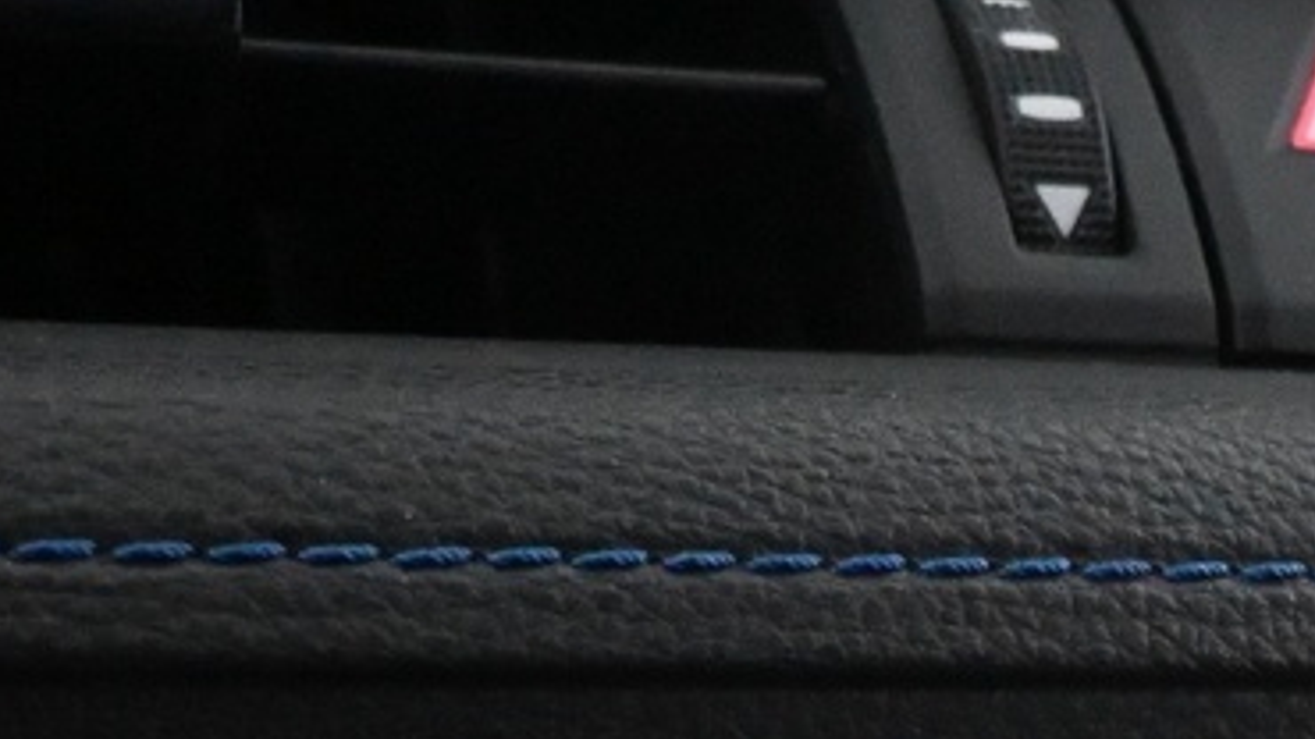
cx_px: 1415
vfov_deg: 9.6
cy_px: 1830
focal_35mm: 110
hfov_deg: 18.8
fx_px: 3835
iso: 6400
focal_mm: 16
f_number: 3.5
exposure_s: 1/60
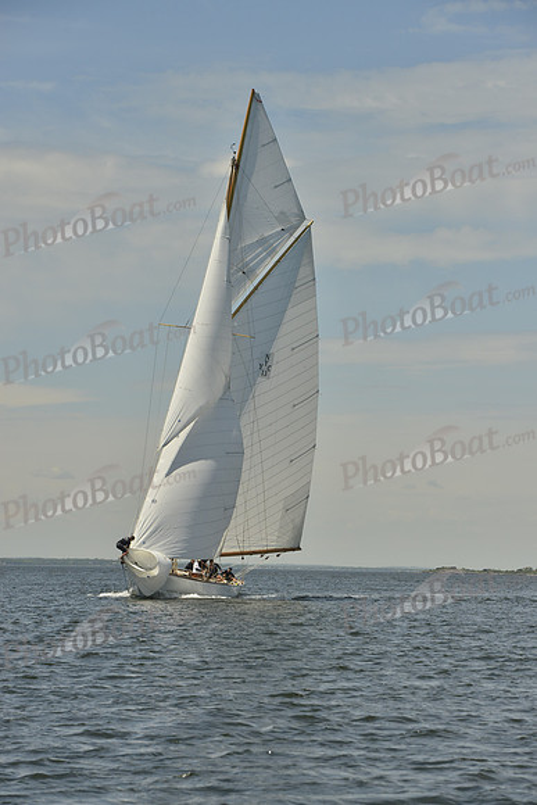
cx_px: 268
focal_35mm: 122
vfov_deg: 16.8
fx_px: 2728
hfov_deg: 11.2
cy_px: 402
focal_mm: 122
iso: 280
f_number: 10
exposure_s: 1/1600
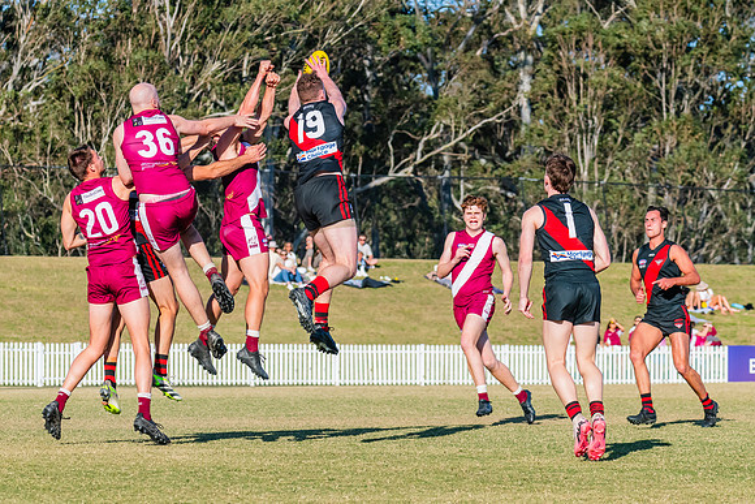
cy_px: 196
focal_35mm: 233
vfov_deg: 5.9
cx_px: 278
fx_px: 4881
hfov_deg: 8.8
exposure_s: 1/1600
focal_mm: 170
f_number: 10
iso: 800
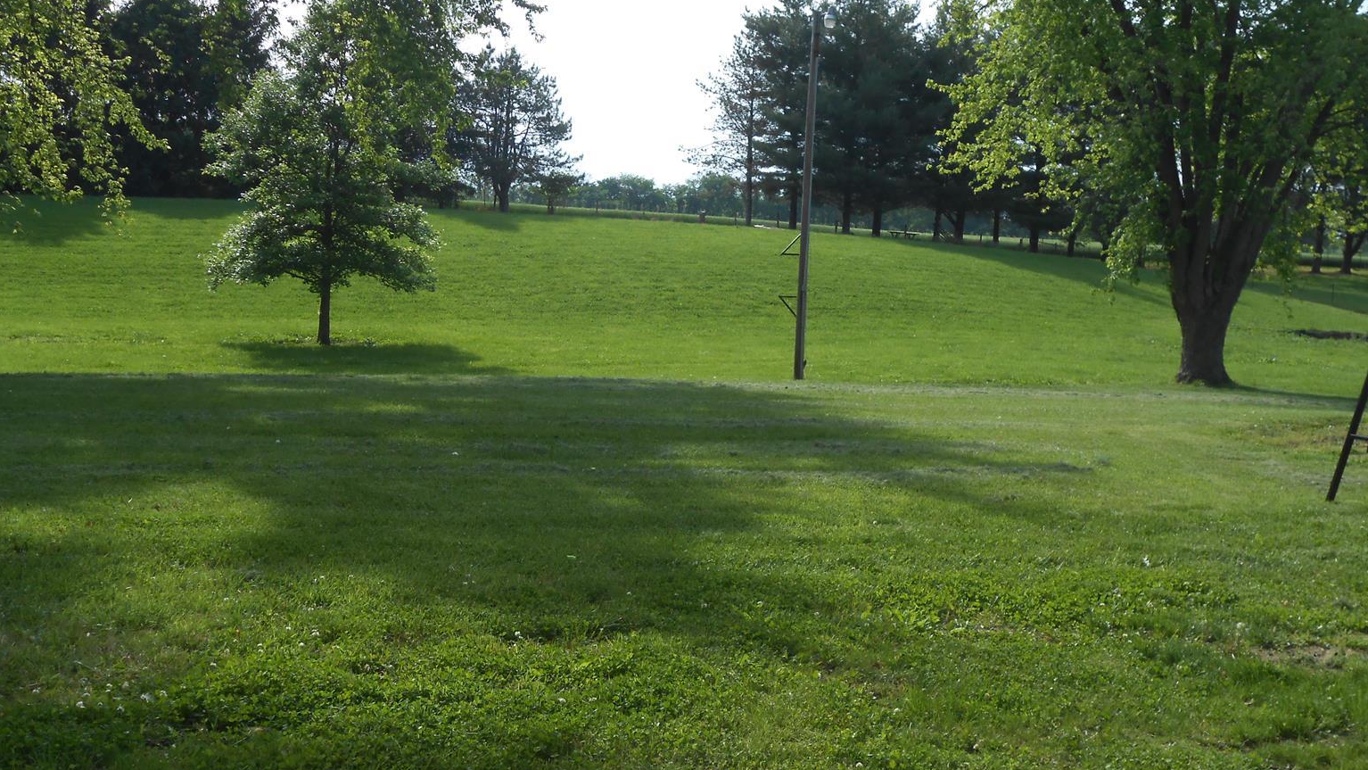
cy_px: 443
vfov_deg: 23.9
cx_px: 696
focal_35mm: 50
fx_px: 1814
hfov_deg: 41.3
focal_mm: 7.8
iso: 80
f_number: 4.5
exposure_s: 1/500
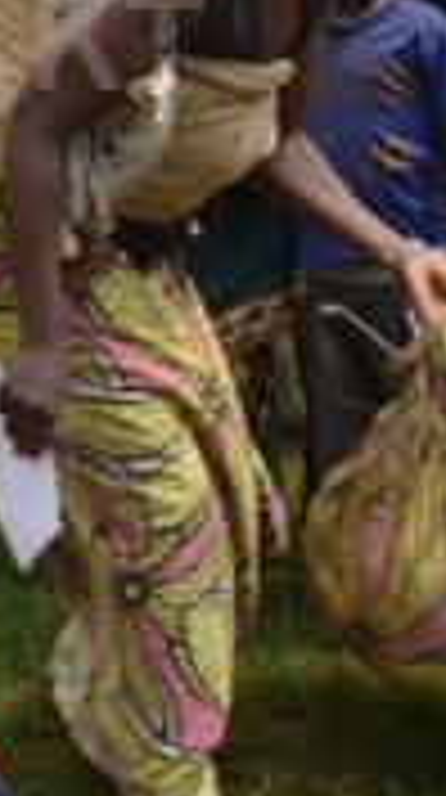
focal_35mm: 140
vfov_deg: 15.1
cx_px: 119
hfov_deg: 8.6
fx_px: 2956
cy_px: 43
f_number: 8
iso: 180
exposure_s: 1/250
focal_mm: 22
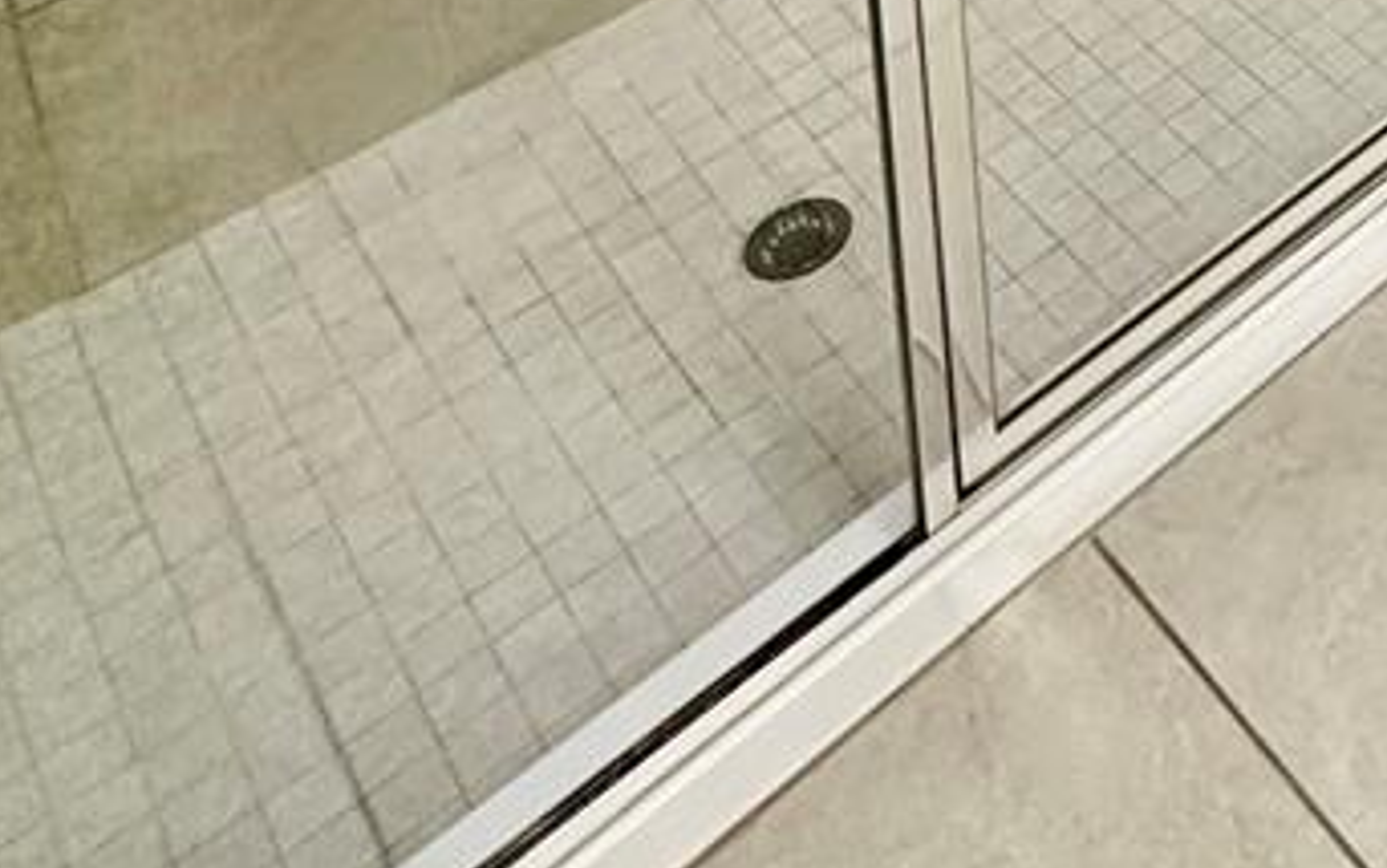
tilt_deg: -15.3
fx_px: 1966
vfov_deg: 17.0
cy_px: -941
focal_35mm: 52
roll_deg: -3.3
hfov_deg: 31.5
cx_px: 1728
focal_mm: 2.22
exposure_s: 1/120
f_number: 2.2
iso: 250
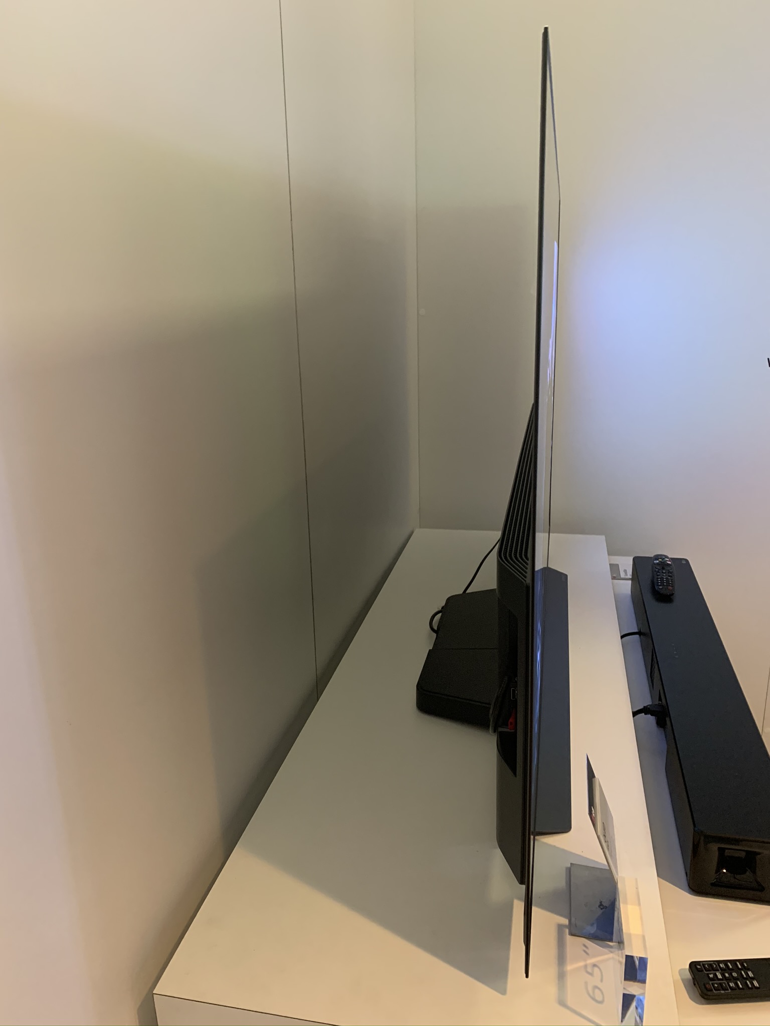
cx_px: 385
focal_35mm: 26
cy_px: 513
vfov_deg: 67.3
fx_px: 771
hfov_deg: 53.1
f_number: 1.8
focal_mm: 4.25
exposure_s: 1/30
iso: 320
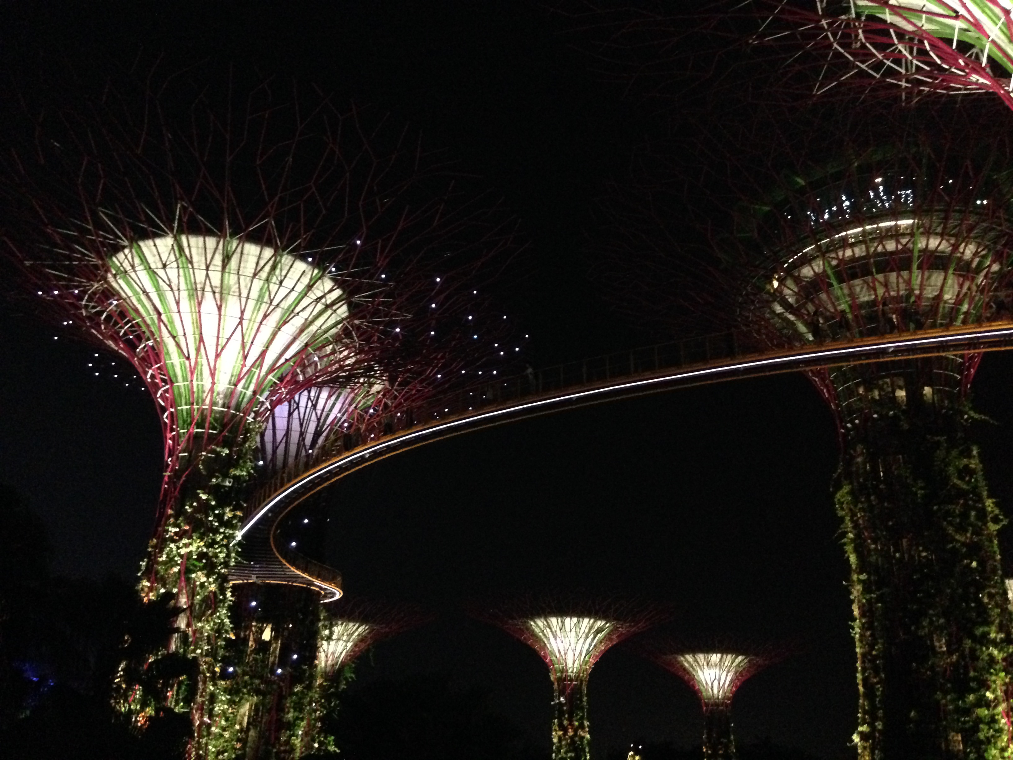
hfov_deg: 55.4
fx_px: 966
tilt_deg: +23.6
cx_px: 506
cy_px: 380
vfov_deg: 42.9
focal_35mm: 33
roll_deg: -2.5
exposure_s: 1/15
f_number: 2.4
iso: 800
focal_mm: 4.12
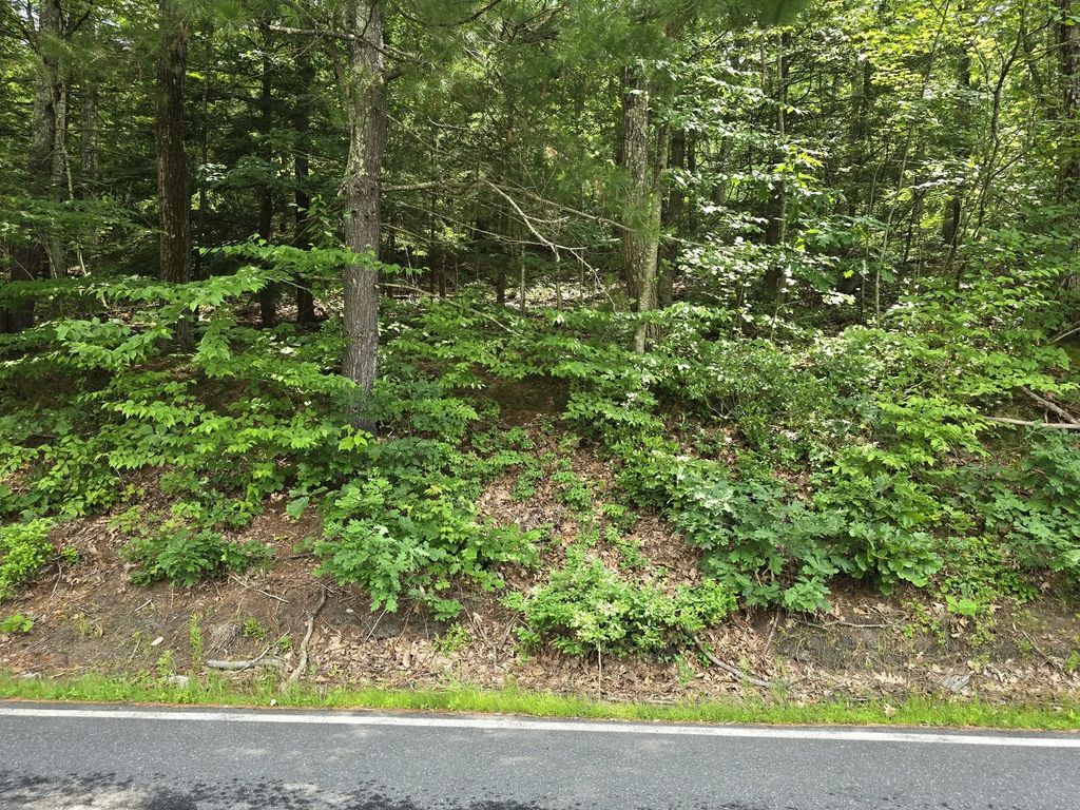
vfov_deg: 58.9
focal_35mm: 23
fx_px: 718
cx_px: 540
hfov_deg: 73.9
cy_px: 405
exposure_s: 1/180
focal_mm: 6.3
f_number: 1.7
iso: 40
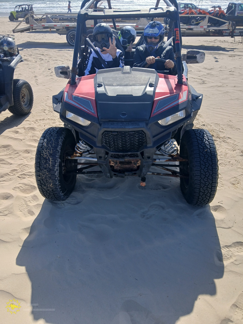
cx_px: 122
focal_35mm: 26
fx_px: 243
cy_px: 162
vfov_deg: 67.3
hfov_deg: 53.1
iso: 20
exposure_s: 1/421
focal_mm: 3.98
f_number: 1.8
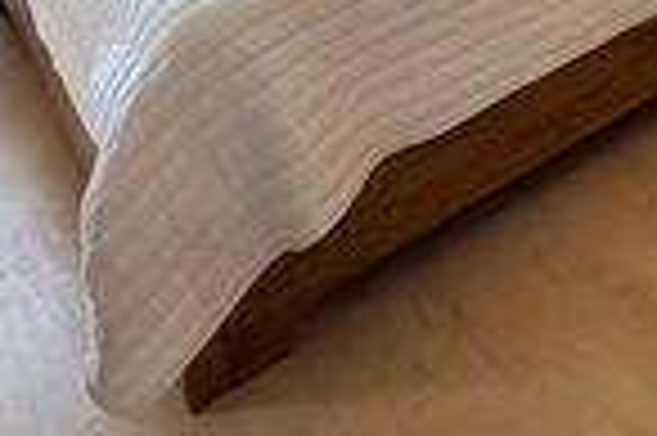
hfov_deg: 30.4
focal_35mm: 50
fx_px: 911
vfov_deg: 20.0
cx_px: 873
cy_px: -339
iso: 64
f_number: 2.2
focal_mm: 2.22
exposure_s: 1/120
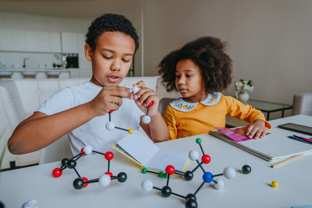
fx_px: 208
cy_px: 104
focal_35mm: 24
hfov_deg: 73.7
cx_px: 156
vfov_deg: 53.1
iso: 500
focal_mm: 24
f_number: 4
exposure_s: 1/320
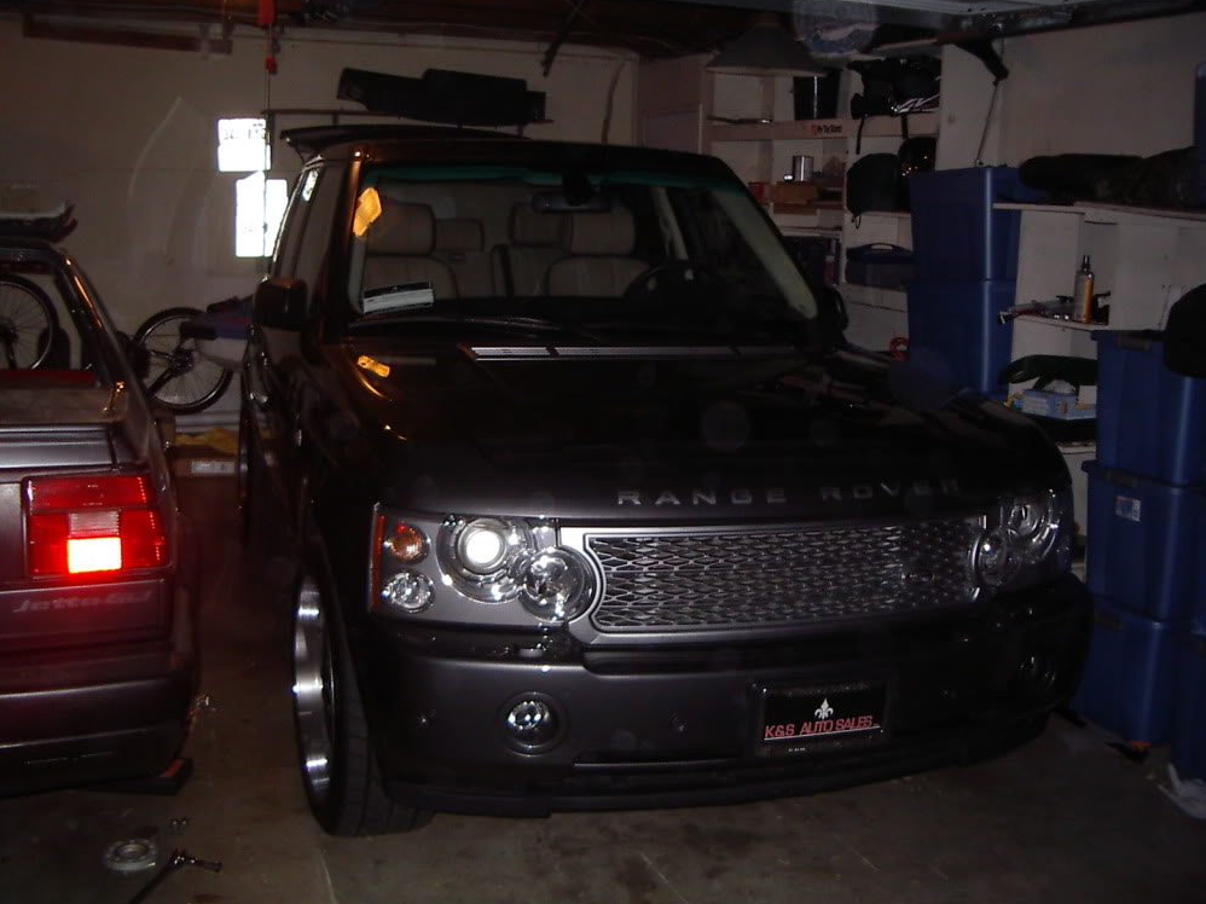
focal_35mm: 39
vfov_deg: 36.8
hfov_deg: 47.9
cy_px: 448
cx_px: 591
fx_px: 1358
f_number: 2.6
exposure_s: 1/60
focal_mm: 5.8
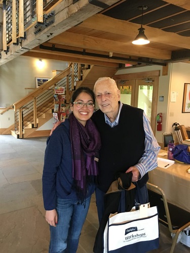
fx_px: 212
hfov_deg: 48.2
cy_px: 126
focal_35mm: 29
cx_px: 95
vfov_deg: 61.7
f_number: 2.2
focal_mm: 4.15
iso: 125
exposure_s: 1/30
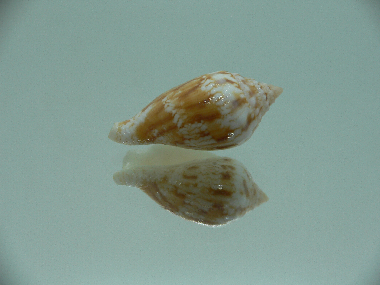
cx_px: 190
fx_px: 384
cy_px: 142
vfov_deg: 40.7
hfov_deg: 52.6
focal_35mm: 35
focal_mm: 4.6
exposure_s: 1/60
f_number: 2.8
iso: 80
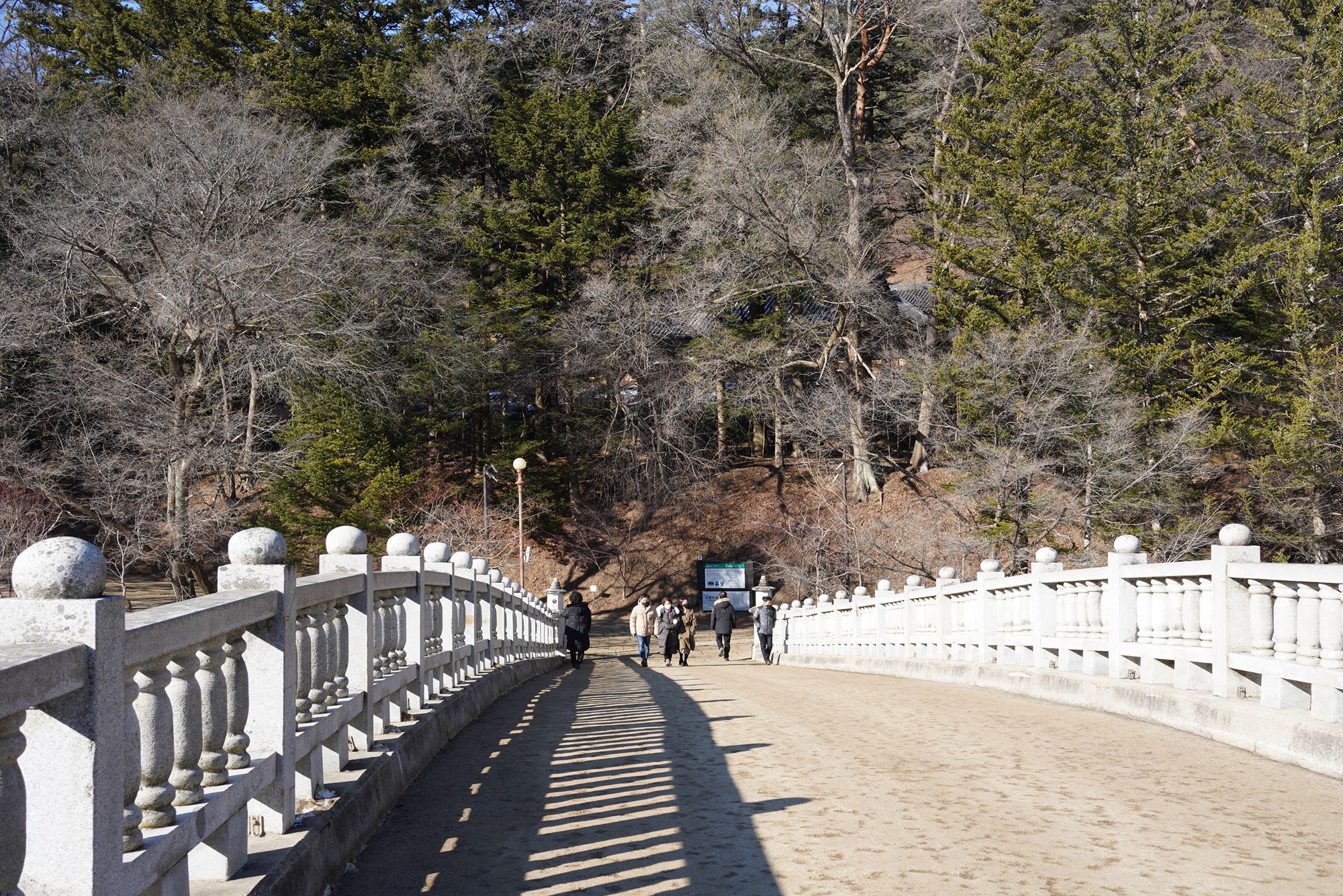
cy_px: 448
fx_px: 1455
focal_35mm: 39
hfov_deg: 49.5
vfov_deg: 34.2
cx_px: 672
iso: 100
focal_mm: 39
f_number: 9
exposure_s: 1/100
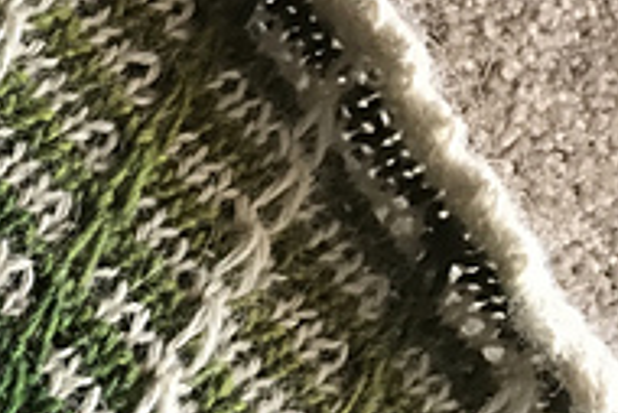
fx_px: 1684
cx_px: -420
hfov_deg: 17.7
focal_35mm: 98
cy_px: 280
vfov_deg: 14.0
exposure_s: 1/17
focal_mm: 3.99
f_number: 1.8
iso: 40
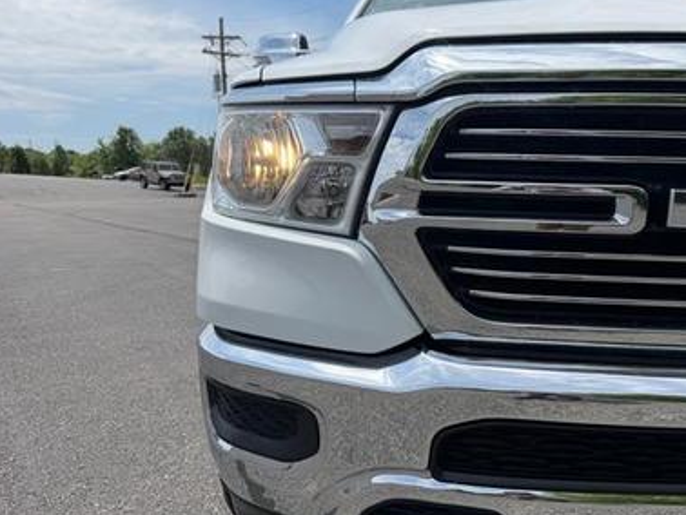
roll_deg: +0.7
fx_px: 635
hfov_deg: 55.9
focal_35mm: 32
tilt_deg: -8.4
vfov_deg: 44.2
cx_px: 441
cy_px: 270
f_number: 1.78
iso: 80
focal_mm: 6.76
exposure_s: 1/5714
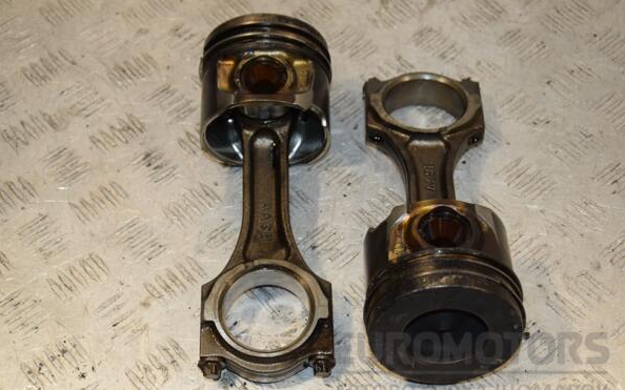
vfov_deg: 18.7
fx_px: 1184
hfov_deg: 29.6
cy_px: 208
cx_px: 314
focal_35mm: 70
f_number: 6.3
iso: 800
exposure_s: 1/200
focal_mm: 45
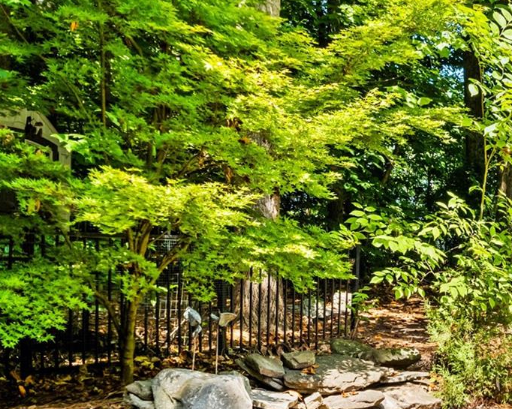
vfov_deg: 24.4
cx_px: 523
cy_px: 291
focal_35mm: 62
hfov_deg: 28.4
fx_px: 939
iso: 100
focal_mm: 8.38
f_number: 2.8
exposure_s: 1/240
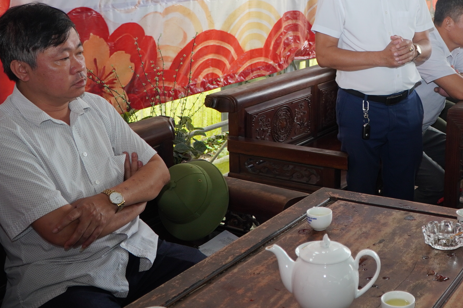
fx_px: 679
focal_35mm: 53
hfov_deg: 36.4
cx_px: 367
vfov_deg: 25.2
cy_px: 68
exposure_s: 1/60
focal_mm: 21
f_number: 4
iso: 400
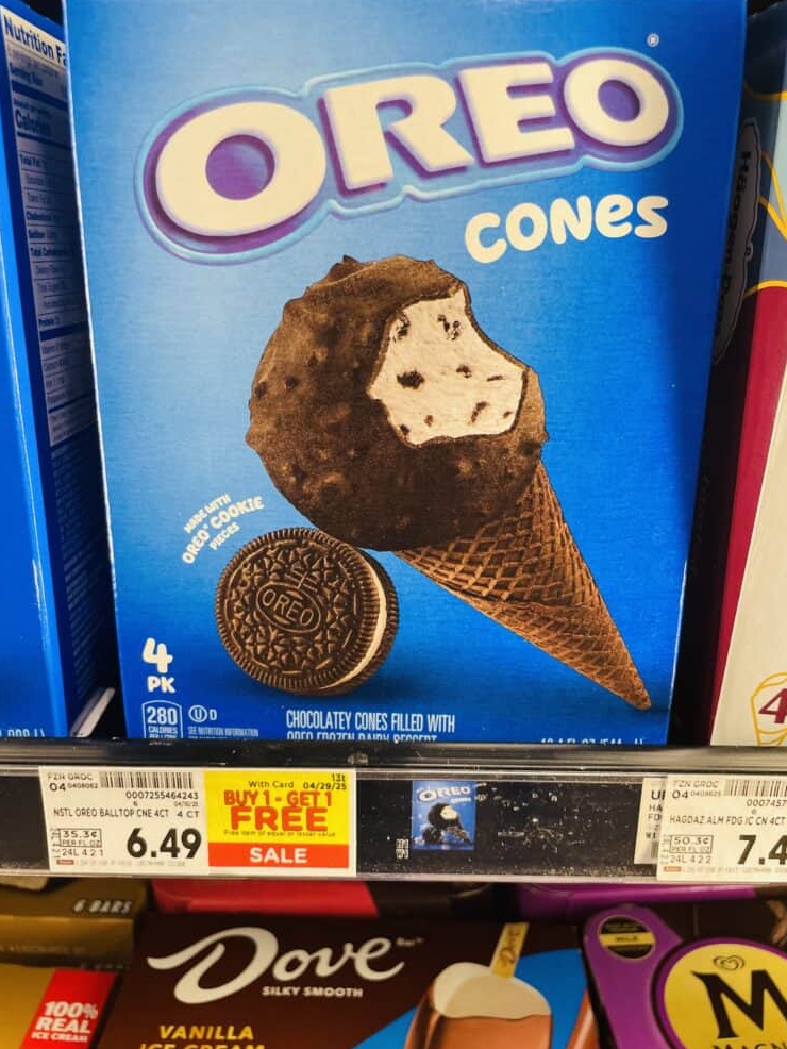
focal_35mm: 27
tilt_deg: -15.1
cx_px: 396
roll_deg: -0.5
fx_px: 818
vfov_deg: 65.3
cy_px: 517
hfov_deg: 51.4
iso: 125
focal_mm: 4.2
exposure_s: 1/101
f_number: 1.6
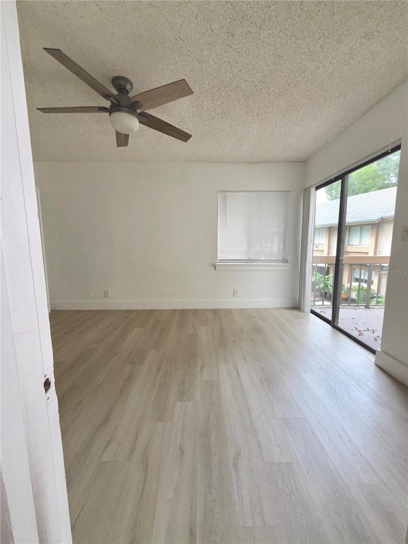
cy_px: 272
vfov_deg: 102.1
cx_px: 204
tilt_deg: -7.3
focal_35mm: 14
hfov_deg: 85.7
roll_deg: +0.1
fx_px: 220
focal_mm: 2.22
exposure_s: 1/122
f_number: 2.2
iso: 64
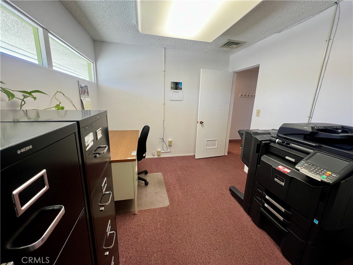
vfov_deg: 89.9
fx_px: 133
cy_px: 132
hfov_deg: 106.2
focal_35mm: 13
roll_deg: -2.2
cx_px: 176
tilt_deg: -14.2
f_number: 1.8
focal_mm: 1.57
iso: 125
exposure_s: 1/120
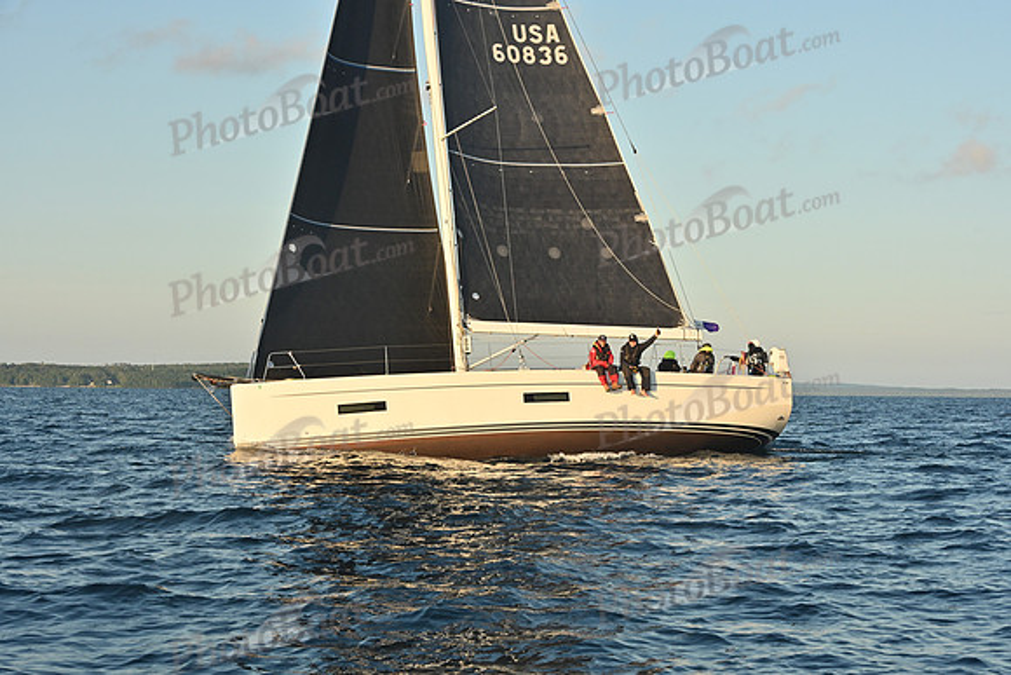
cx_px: 506
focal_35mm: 70
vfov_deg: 19.5
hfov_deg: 28.8
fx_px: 1966
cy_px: 338
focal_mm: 70
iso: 800
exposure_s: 1/800
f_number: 10
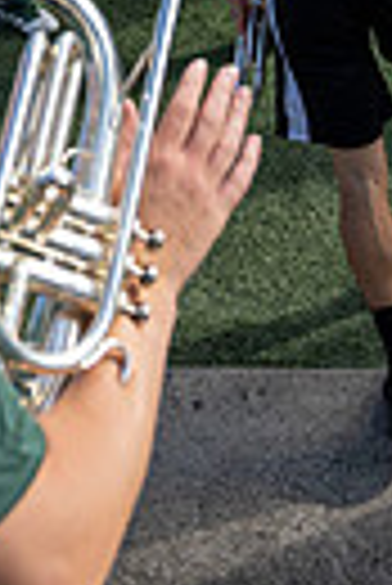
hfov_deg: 16.5
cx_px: 144
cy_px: -238
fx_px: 1352
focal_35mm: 83
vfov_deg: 21.4
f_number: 4.5
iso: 250
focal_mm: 24
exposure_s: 1/1250
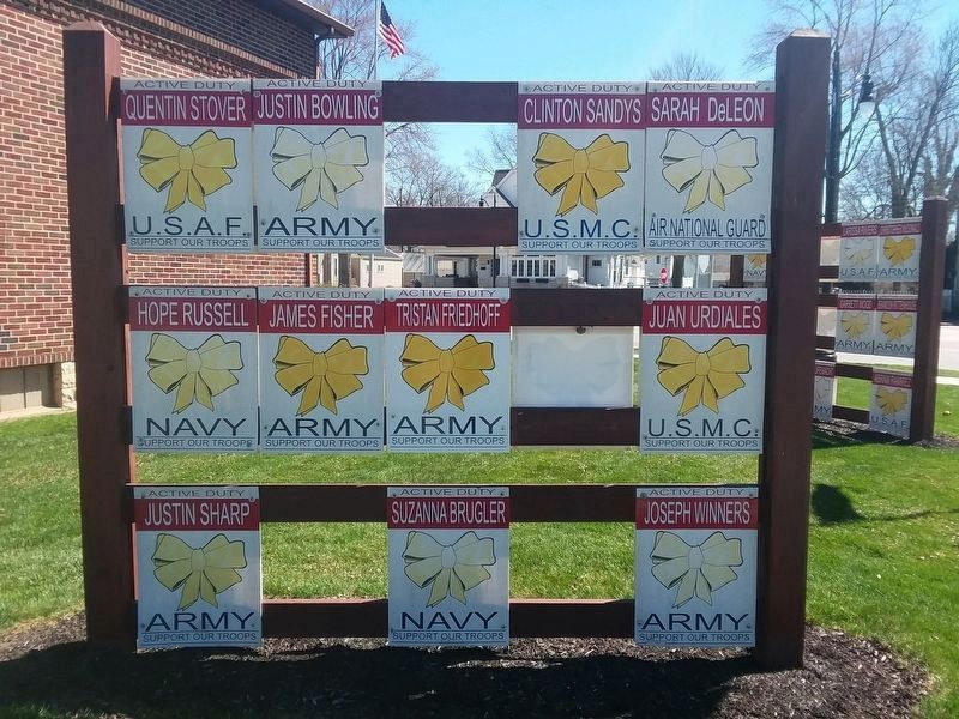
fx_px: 803
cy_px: 360
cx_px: 480
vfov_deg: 48.2
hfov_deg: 61.7
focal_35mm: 29
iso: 40
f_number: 1.9
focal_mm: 2.47
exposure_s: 1/741
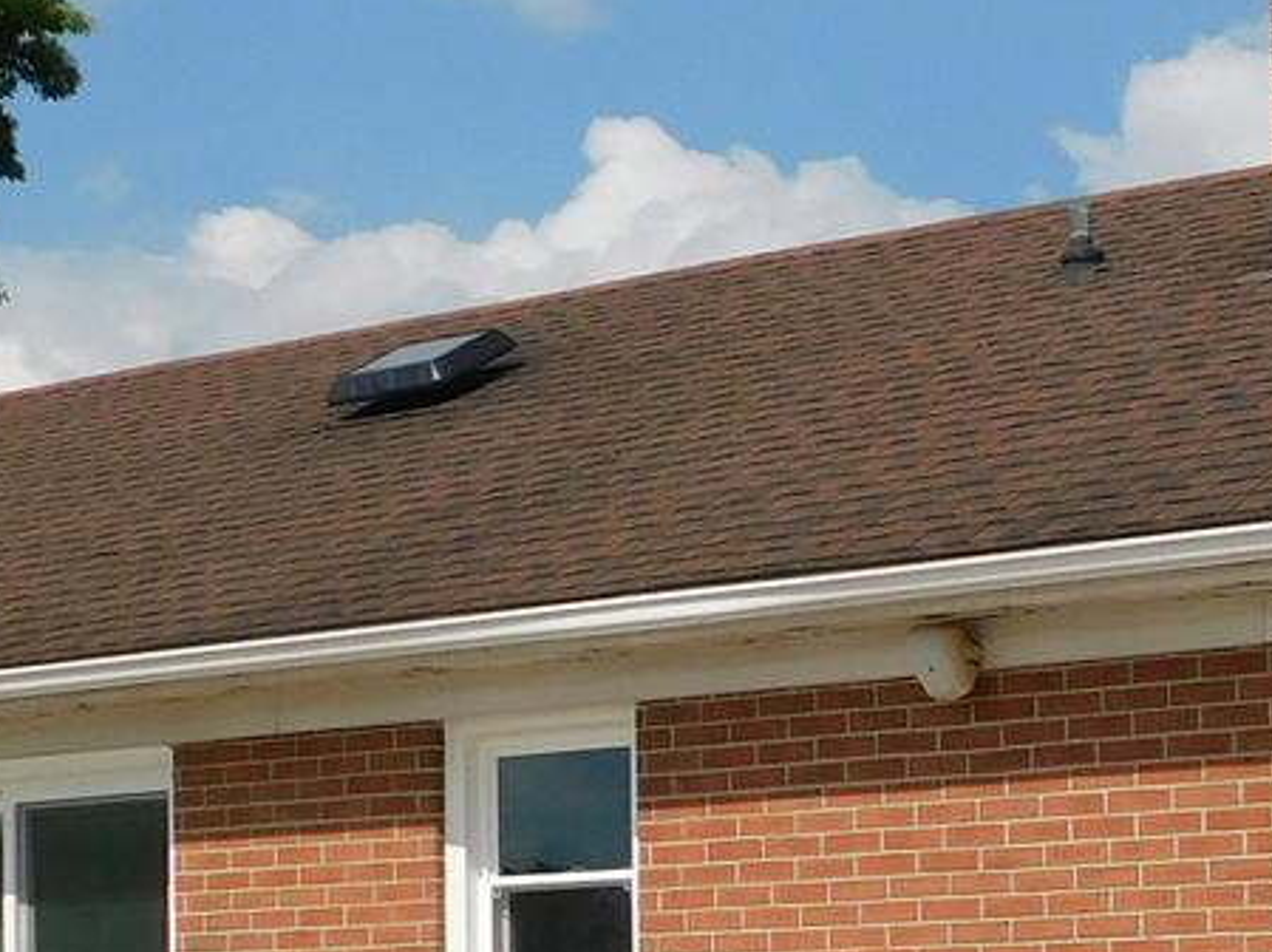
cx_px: 929
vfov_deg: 13.9
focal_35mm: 105
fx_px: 3855
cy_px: 921
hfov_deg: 18.6
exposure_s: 1/800
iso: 125
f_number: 6
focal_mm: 4
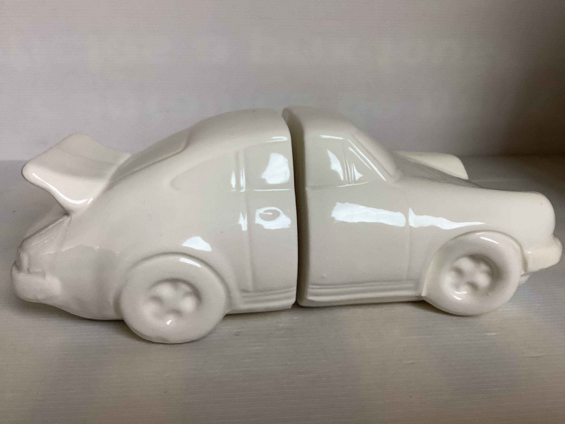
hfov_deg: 58.4
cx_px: 282
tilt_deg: -20.5
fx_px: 506
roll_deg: -0.1
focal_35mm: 31
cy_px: 212
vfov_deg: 45.4
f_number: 2.4
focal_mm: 3.3
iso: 80
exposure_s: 1/120
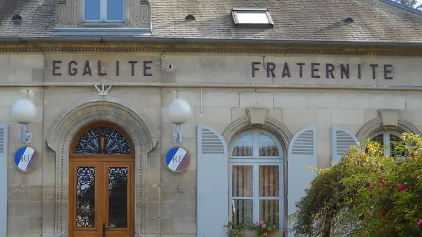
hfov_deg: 24.5
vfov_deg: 14.0
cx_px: 117
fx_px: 962
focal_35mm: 86
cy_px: 176
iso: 64
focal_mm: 6.72
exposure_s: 1/250
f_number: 3.1
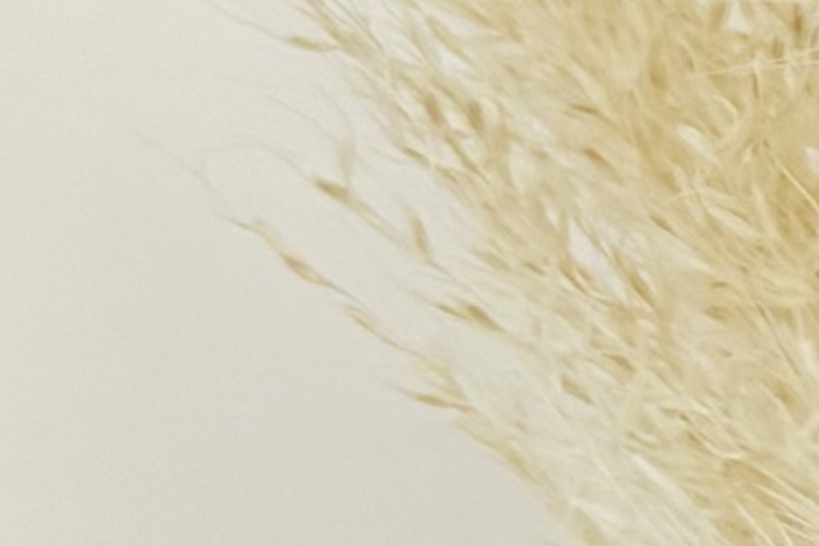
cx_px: 2164
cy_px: 550
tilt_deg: -7.8
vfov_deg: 5.4
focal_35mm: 253
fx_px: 5755
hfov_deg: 7.5
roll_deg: +3.6
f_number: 1.78
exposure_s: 1/241
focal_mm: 6.76
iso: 64
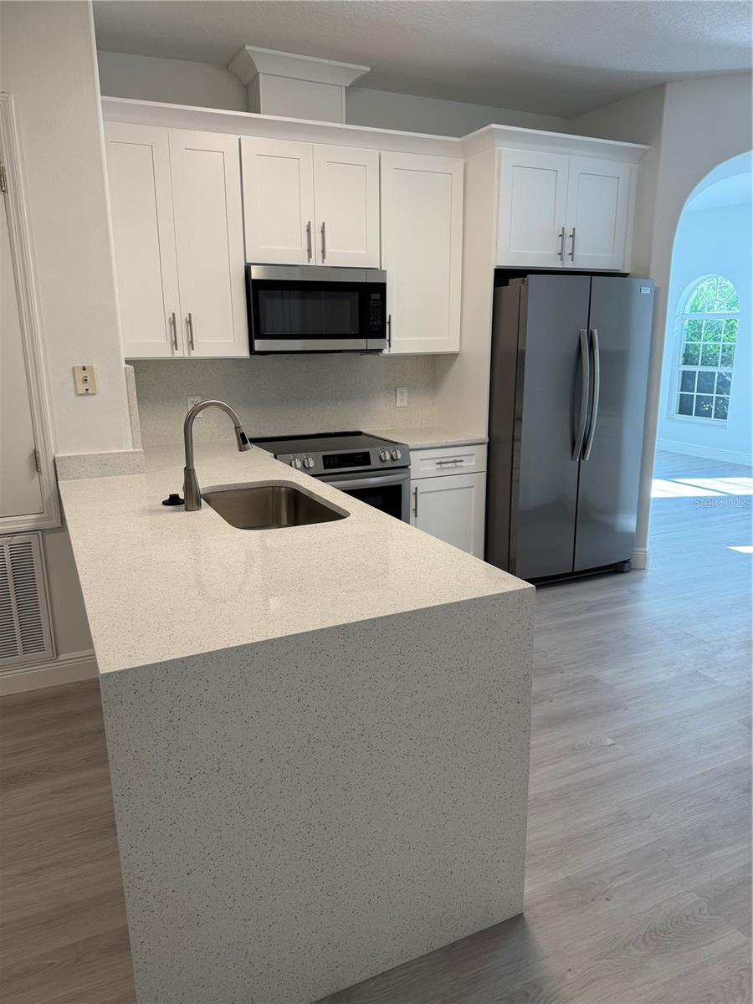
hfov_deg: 56.8
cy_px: 502
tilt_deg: -12.6
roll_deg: +1.7
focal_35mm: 24
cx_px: 376
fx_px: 696
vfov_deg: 71.6
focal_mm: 6.76
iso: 100
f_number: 1.78
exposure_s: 1/120
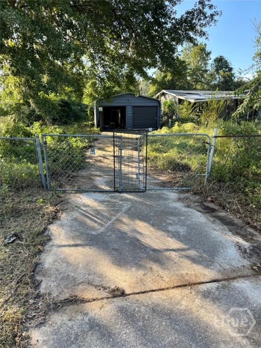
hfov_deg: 56.8
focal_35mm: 24
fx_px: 241
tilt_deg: -13.8
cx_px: 130
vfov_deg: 71.6
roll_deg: +0.4
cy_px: 174
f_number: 1.78
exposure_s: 1/633
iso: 80
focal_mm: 6.76
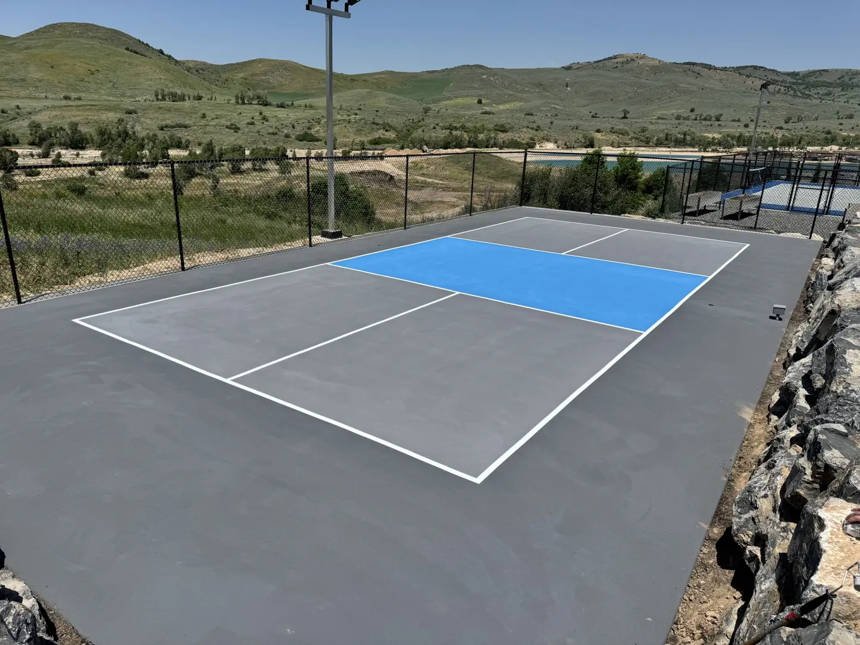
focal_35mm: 24
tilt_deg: -17.7
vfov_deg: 56.8
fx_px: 596
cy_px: 322
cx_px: 430
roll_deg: -1.6
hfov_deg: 71.6
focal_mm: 6.76
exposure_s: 1/7937
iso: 80
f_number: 1.78
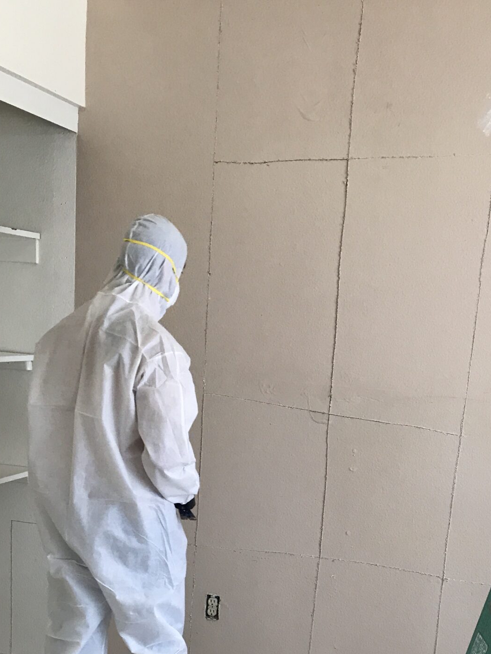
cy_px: 595
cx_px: 270
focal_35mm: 51
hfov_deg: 28.5
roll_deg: -3.5
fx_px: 964
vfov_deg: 35.2
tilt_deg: -14.8
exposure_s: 1/30
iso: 25
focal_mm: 3.99
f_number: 1.8
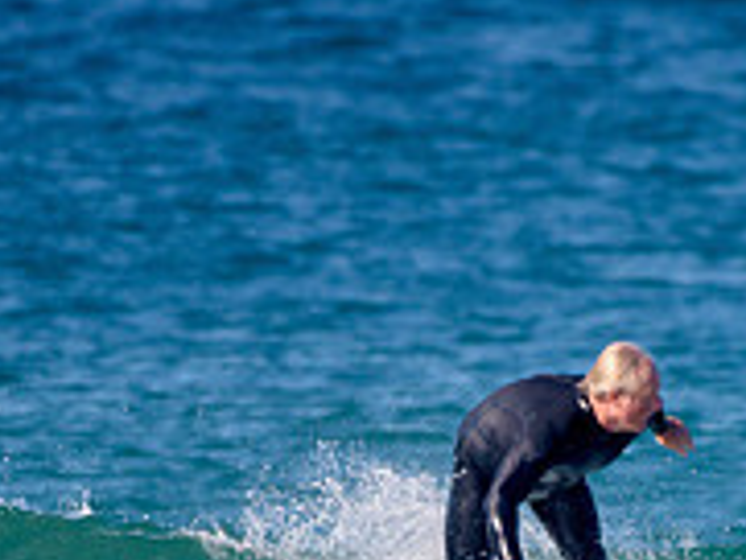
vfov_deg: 0.8
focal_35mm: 1888
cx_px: 489
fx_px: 40715
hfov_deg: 1.0
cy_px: 570
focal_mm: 500
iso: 280
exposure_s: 1/1000
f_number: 5.6
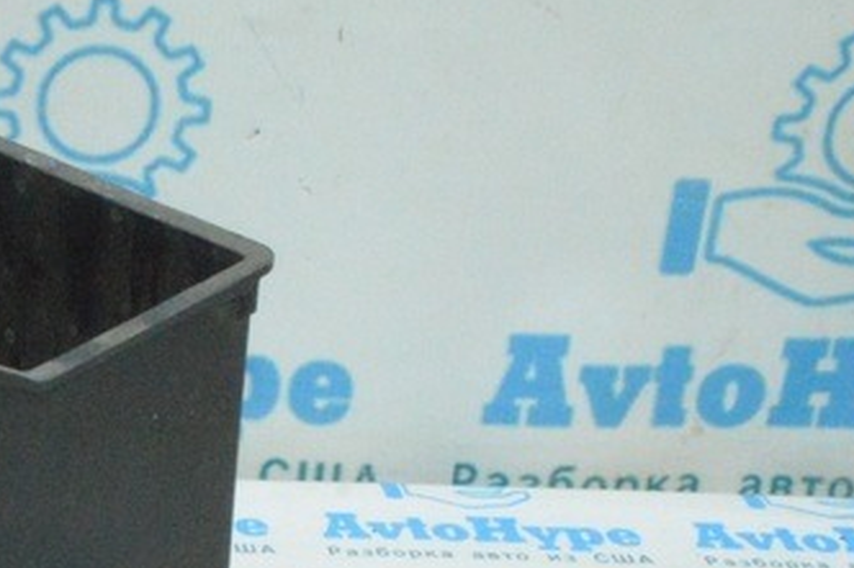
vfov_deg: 12.2
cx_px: -280
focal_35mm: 111
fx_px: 2632
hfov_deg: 17.2
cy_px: 598
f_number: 25
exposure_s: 1/40
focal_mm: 24
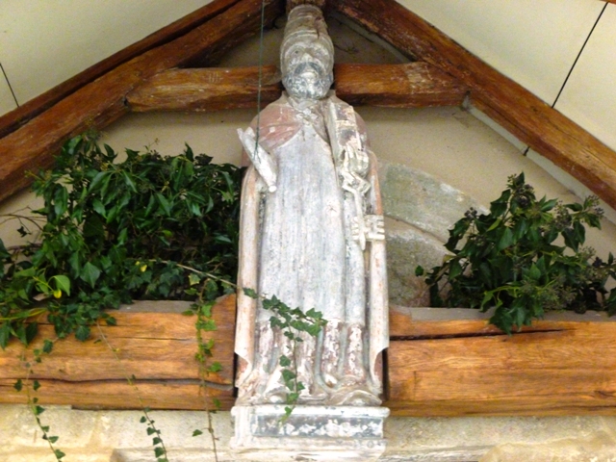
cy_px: 231
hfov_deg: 42.1
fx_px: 801
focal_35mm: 45
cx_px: 308
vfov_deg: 32.2
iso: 800
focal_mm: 8
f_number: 3.9
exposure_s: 1/40
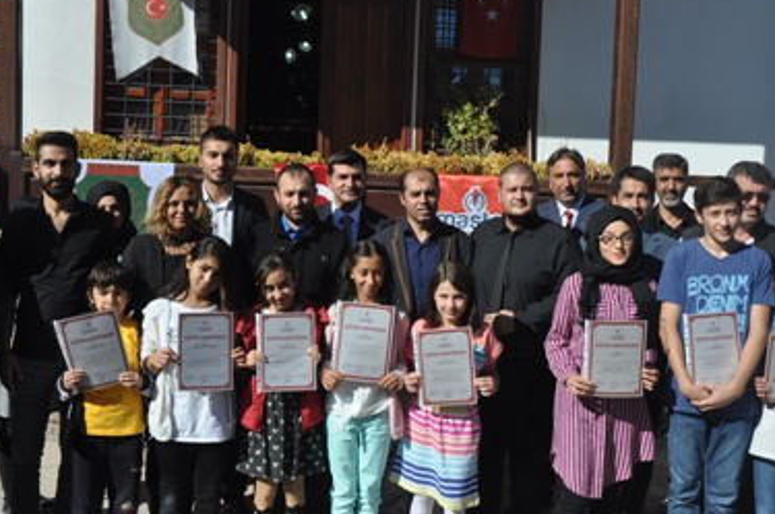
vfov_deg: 31.1
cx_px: 401
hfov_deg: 45.5
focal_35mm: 43
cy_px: 244
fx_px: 924
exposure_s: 1/400
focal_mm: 24
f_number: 10
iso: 200
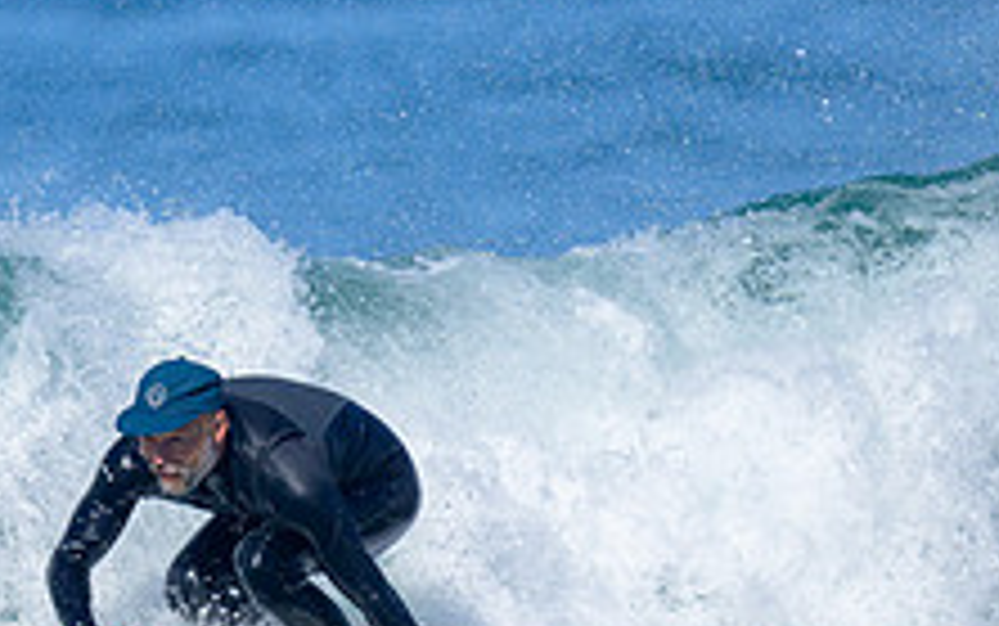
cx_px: -143
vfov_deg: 0.4
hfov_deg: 0.7
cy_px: 488
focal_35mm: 2926
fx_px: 79704
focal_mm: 800
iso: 250
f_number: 6.3
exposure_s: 1/2000
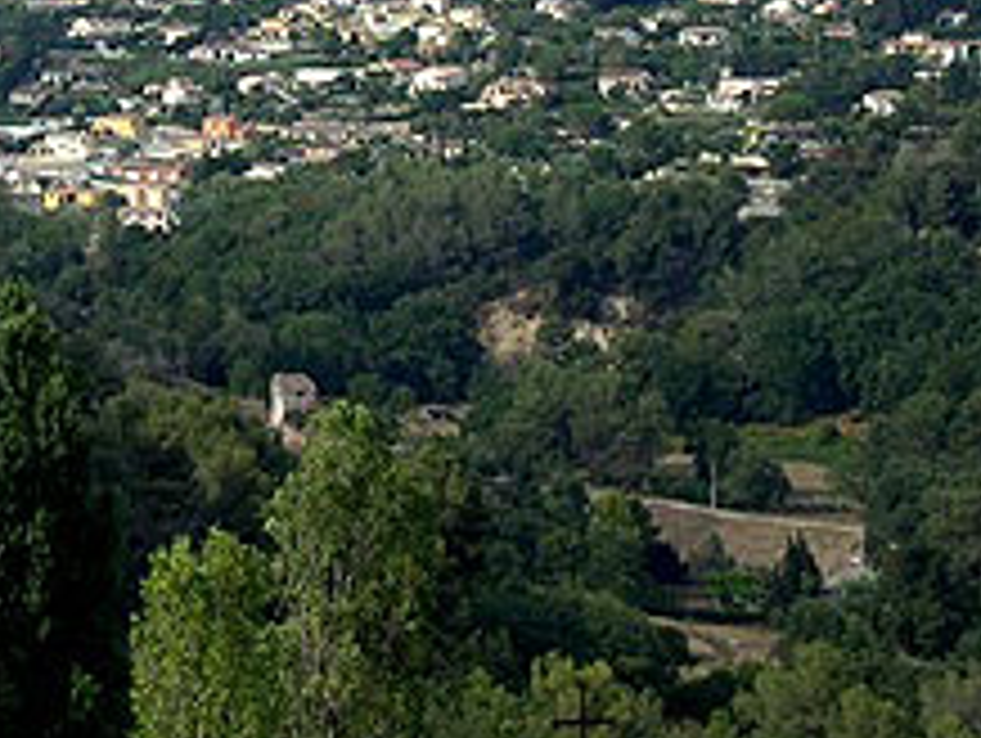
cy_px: 9
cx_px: 126
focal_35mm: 138
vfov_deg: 10.7
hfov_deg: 14.2
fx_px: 3915
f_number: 10
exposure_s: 1/90.9
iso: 100
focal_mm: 14.2
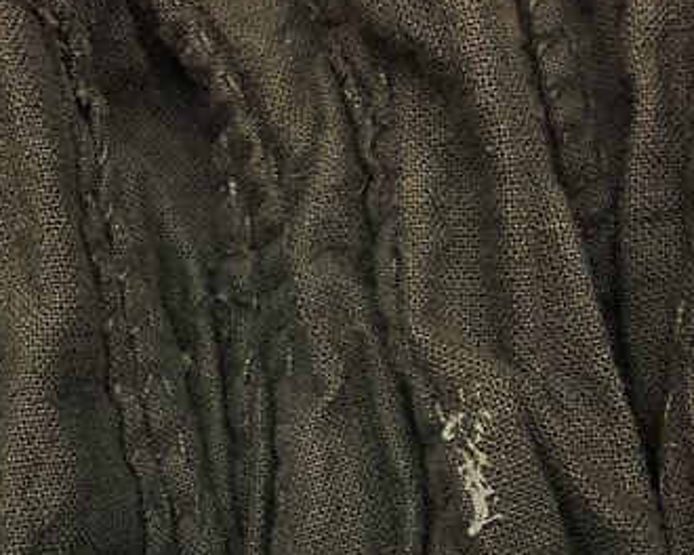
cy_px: 446
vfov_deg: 27.1
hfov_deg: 33.9
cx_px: 252
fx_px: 1130
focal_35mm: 55
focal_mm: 3.3
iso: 400
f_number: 2.4
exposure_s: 1/15
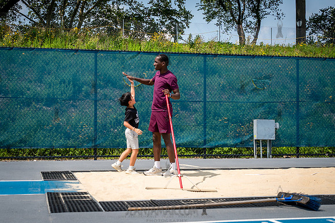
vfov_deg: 25.3
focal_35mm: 53
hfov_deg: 37.2
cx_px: 144
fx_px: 496
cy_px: 104
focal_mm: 35
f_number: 5
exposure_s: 1/640
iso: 100
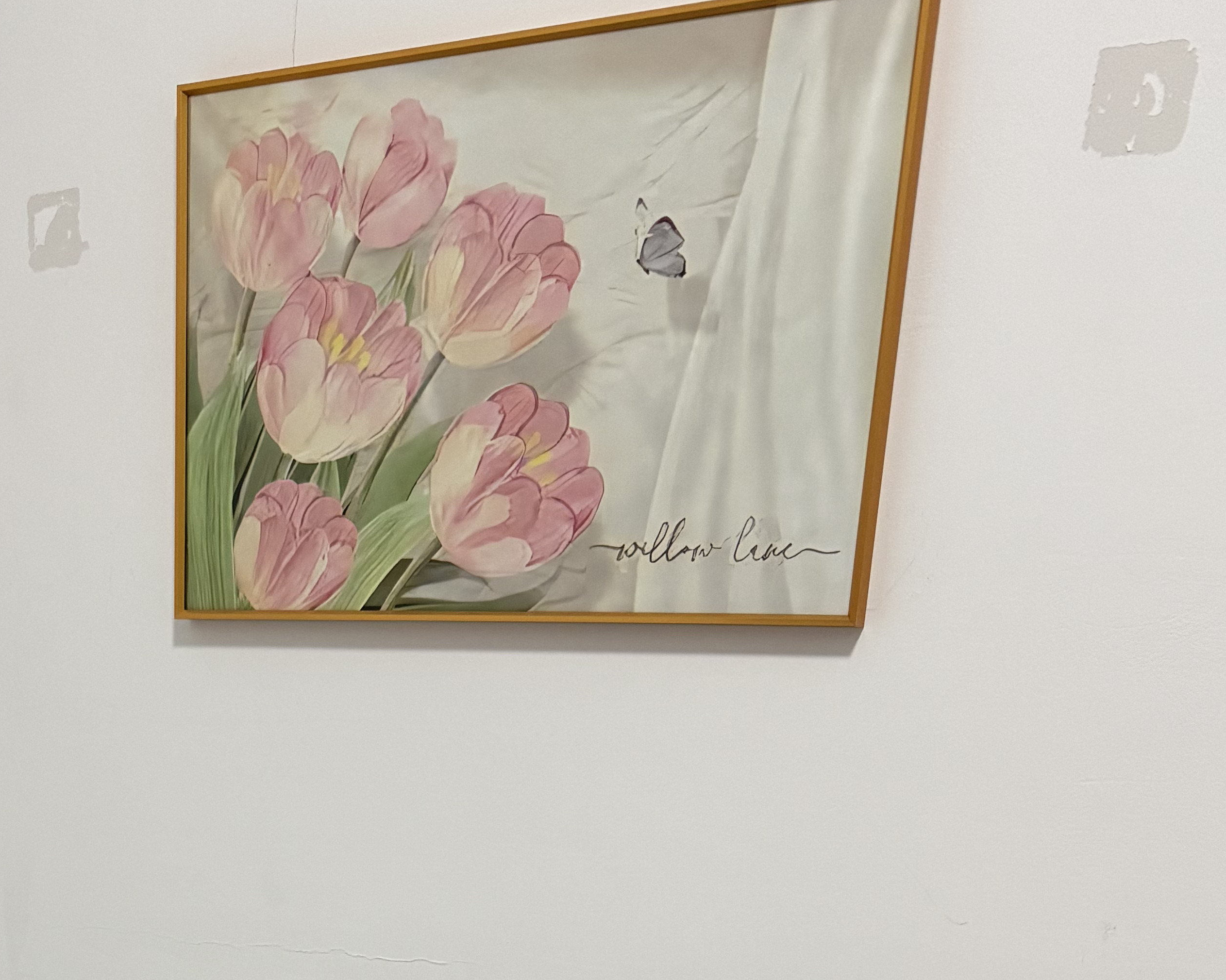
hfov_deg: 34.0
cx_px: 202
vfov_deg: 24.0
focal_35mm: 53
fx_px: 1923
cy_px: 1374
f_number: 1.78
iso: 200
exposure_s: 1/50
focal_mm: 6.76
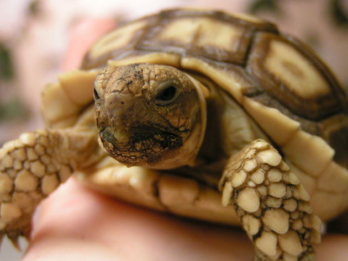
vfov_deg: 22.9
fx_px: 644
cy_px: 130
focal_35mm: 64
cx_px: 172
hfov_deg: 30.3
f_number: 3.2
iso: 125
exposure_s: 1/50
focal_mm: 9.7
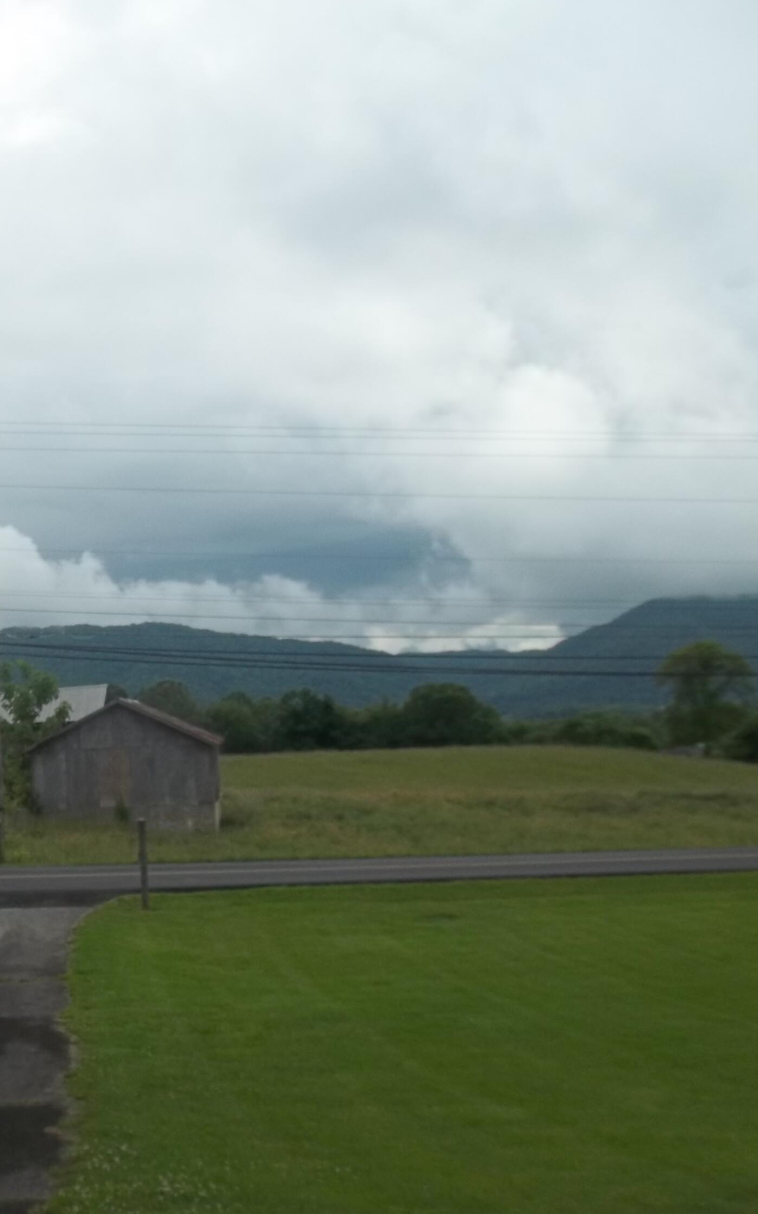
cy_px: 606
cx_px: 67
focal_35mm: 47
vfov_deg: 42.7
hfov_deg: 26.4
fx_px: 1554
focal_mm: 5.9
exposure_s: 1/160
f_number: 8
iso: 64
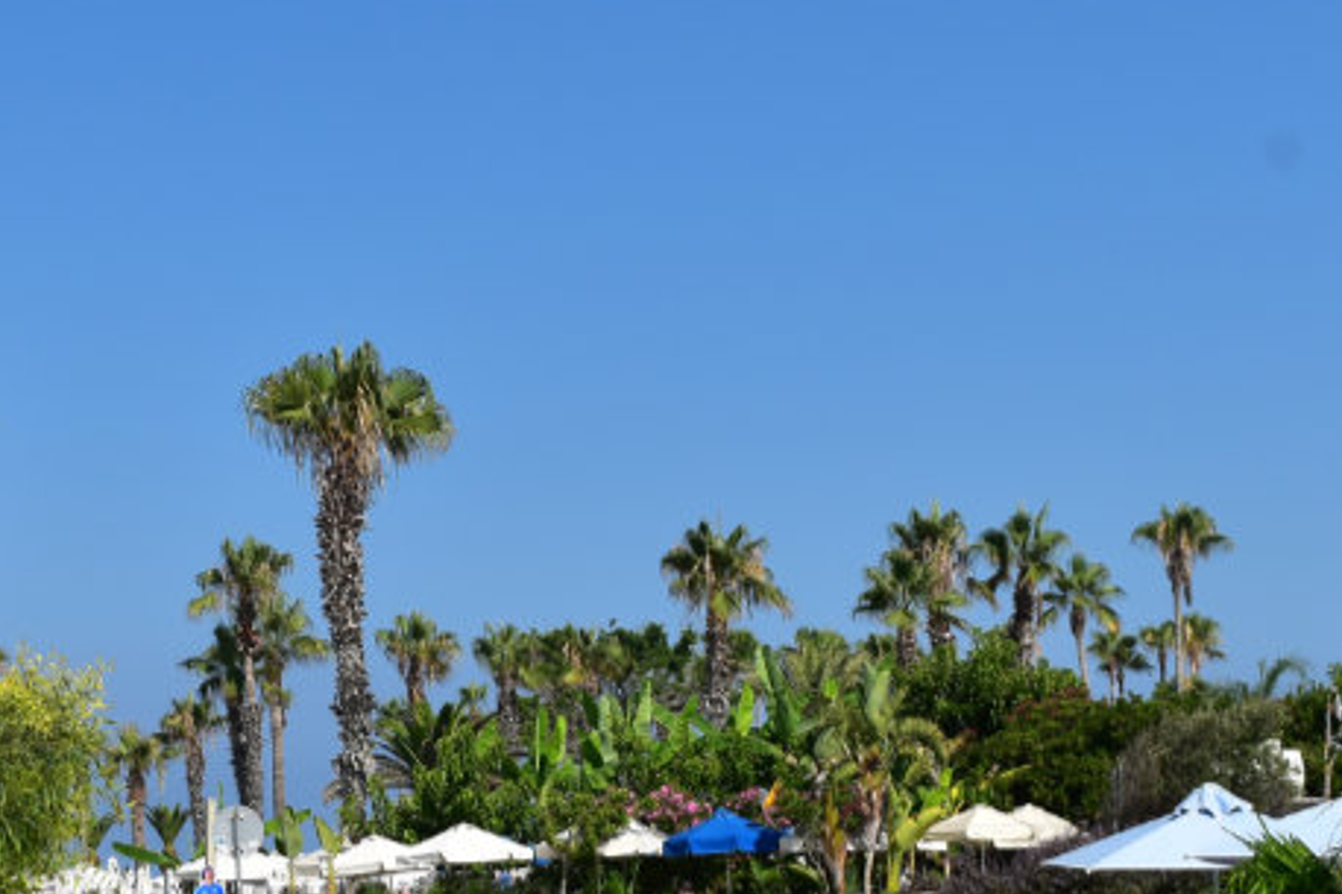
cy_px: 796
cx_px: 305
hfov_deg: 21.5
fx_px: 3503
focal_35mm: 94
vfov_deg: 14.4
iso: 220
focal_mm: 28
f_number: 11
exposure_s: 1/500
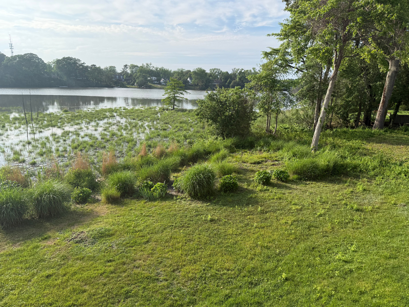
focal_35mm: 24
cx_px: 204
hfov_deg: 71.6
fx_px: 284
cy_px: 154
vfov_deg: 56.8
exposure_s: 1/3425
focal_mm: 6.76
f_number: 1.78
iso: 100
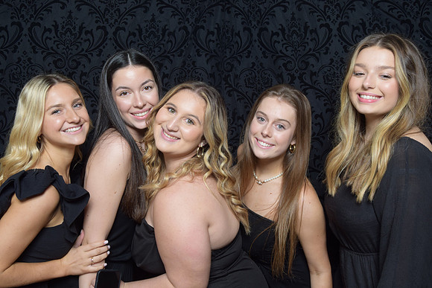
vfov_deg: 34.2
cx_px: 216
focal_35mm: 39
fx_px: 468
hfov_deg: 49.5
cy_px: 144
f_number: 20
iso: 500
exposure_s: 1/60
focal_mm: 26
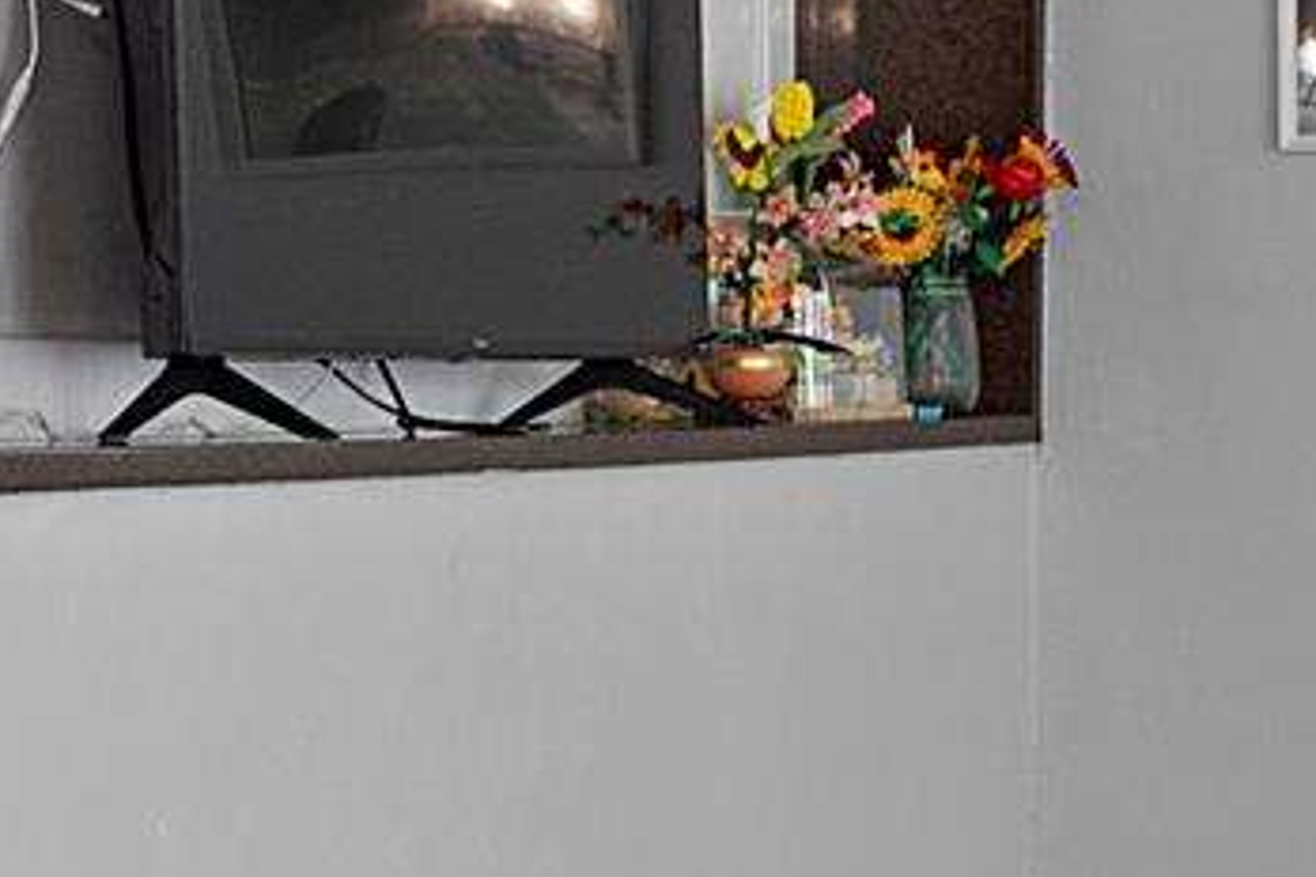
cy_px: 219
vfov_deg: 9.9
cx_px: 2893
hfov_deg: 12.5
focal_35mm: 138
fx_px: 5044
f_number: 7.1
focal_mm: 20
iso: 320
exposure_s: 1/13
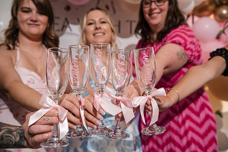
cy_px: 76
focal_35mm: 35
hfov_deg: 54.4
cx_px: 114
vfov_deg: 37.9
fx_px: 222
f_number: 4
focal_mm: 35
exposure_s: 1/250
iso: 2500
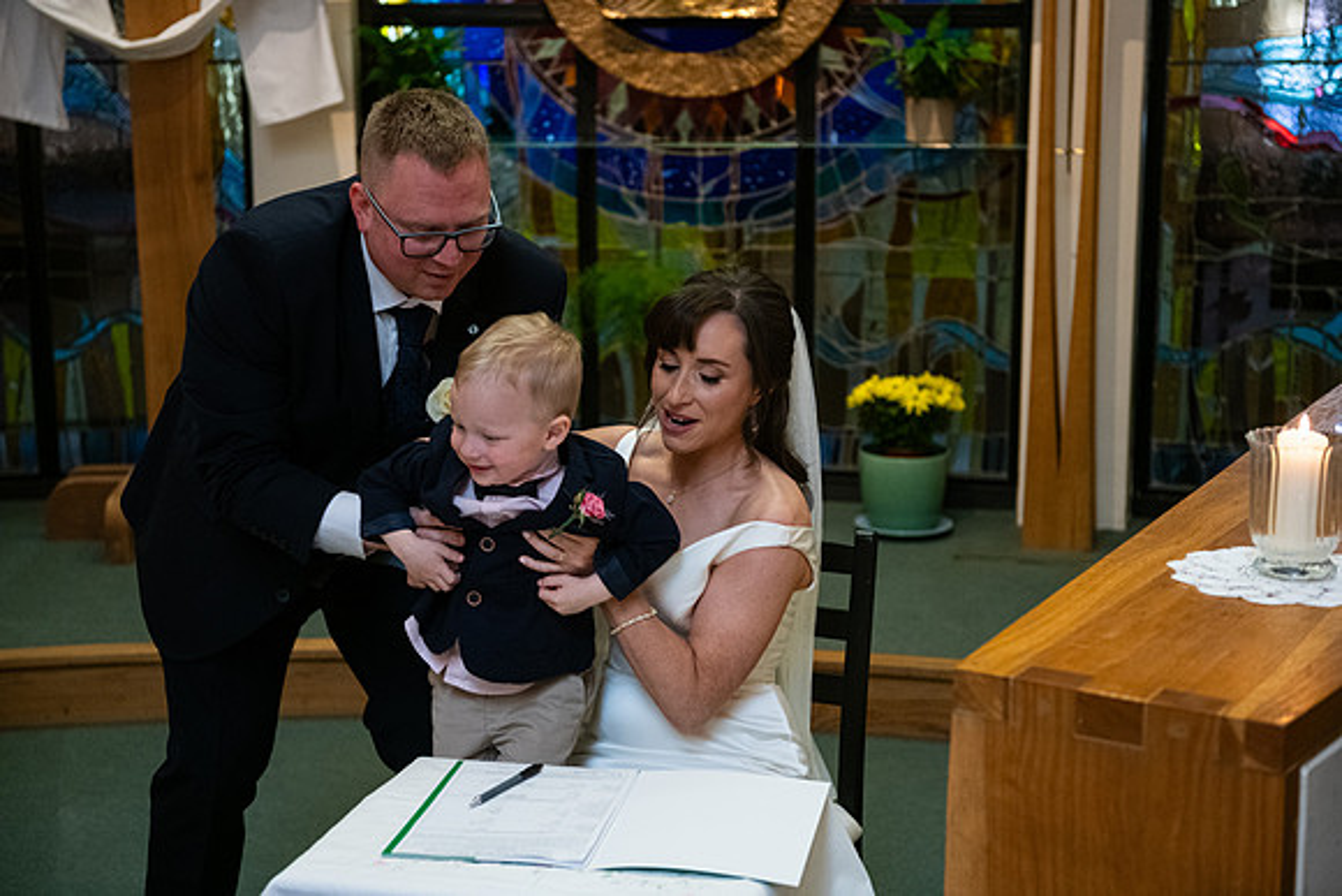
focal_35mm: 60
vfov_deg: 22.6
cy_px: 448
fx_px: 2237
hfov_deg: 33.4
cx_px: 671
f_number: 3.5
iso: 1600
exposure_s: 1/160
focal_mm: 60
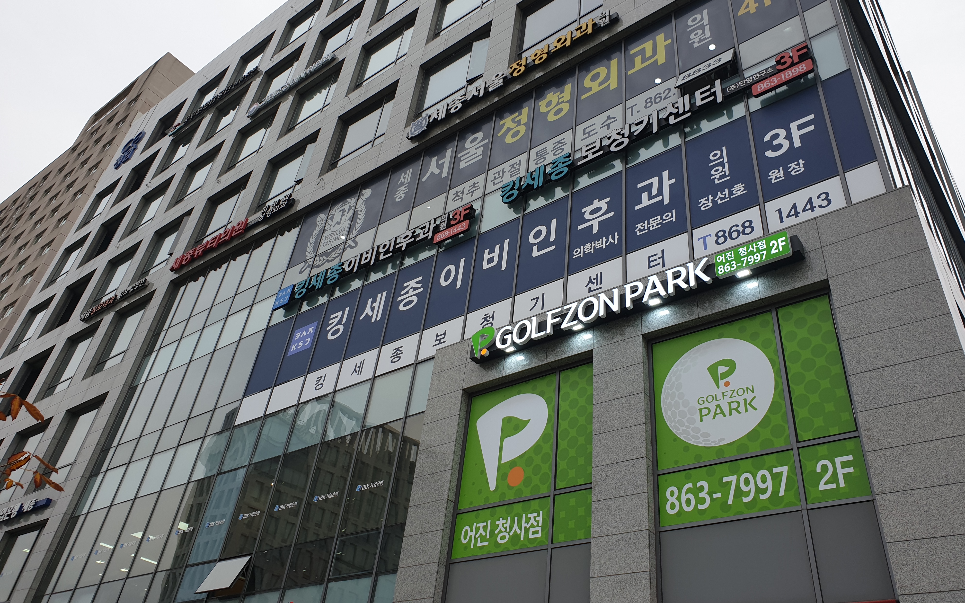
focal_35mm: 28
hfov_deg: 66.5
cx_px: 490
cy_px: 297
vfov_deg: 44.5
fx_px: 736
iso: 50
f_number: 2.4
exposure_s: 1/173
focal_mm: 4.3
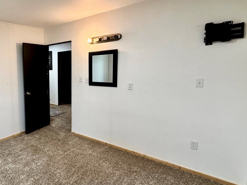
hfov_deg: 63.3
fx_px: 171
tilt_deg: -7.5
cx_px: 38
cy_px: 88
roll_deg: +1.5
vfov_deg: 56.8
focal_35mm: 24
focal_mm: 2.22
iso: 320
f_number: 2.2
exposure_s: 1/120
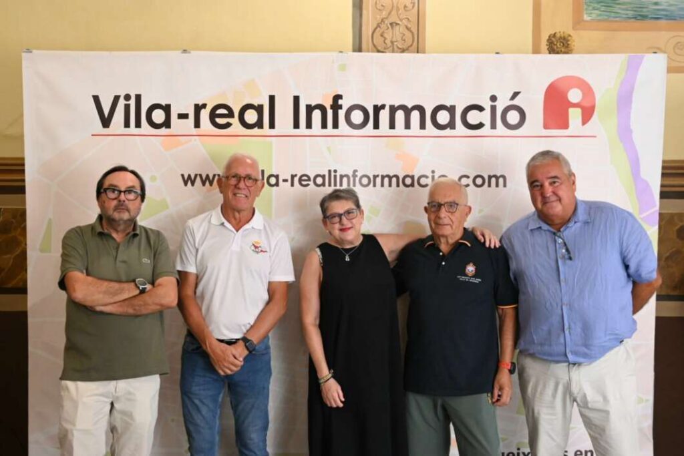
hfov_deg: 51.9
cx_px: 342
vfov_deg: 36.0
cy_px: 228
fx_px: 703
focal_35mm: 37
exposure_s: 1/323
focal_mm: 37
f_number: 4
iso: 6400
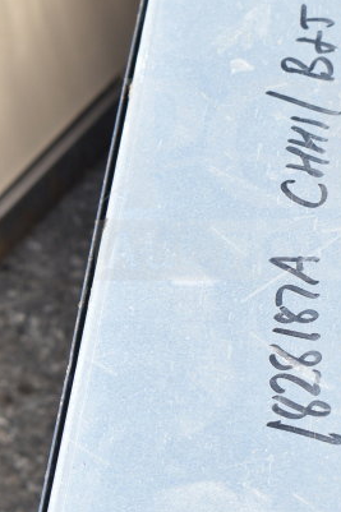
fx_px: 2675
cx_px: 238
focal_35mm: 188
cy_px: 179
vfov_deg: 10.9
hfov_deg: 7.3
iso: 200
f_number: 8
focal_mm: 55
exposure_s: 1/250
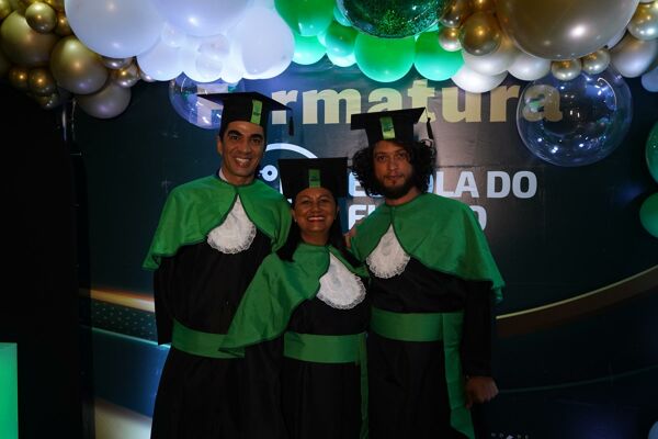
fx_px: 585
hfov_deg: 58.7
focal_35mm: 32
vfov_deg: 41.1
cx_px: 329
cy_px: 220
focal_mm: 32
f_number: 4
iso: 1600
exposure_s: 1/200
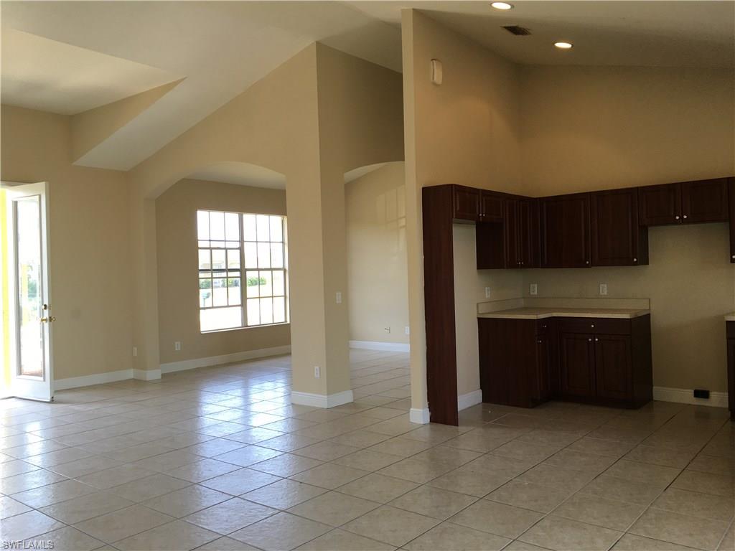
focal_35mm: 29
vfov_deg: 48.2
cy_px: 276
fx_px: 616
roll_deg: +1.9
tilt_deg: +0.1
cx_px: 368
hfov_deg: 61.7
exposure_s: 1/60
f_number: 2.2
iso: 32
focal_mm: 4.15
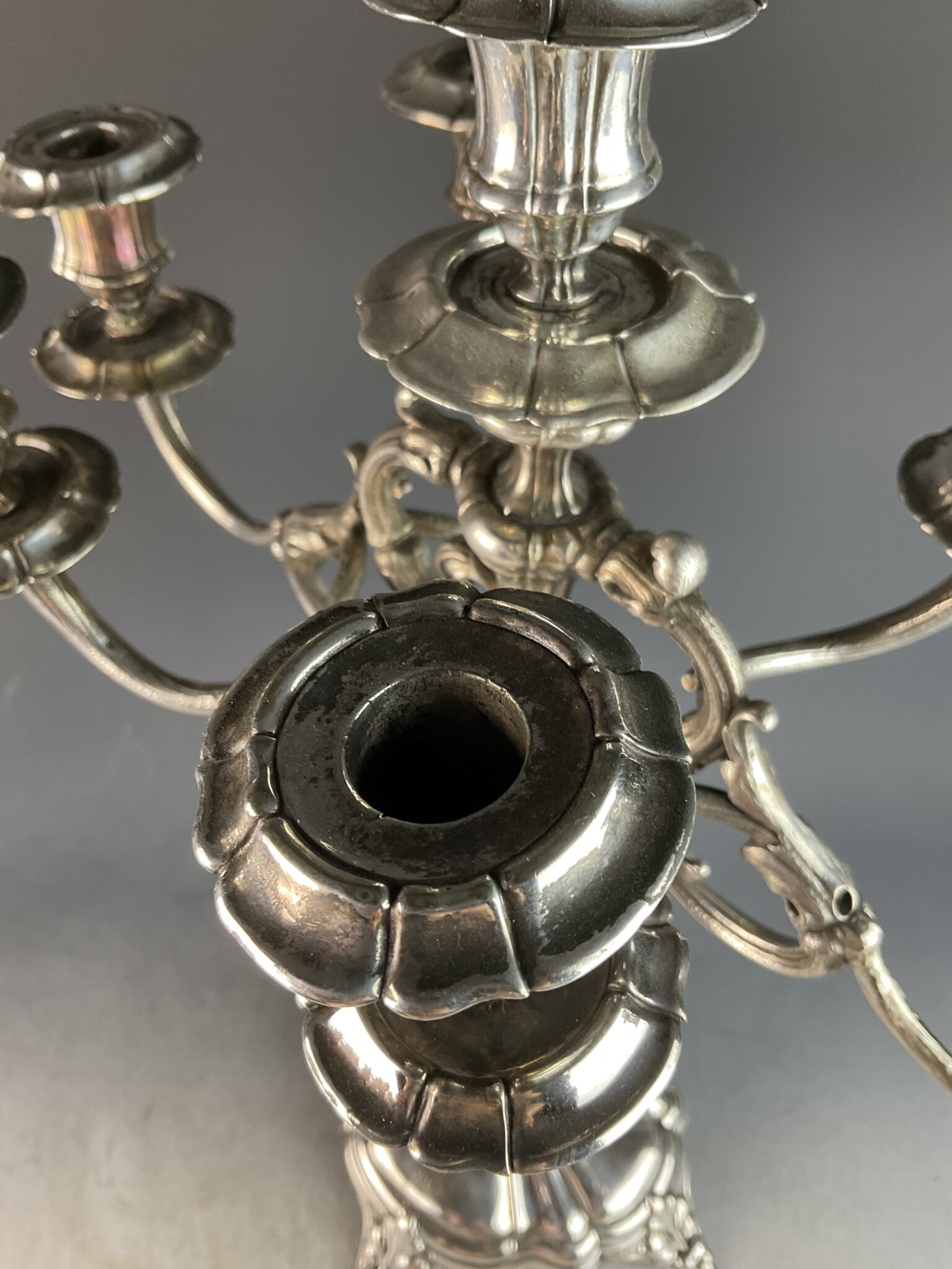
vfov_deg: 61.7
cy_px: 634
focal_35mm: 29
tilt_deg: -53.1
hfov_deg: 48.2
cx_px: 476
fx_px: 1063
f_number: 1.8
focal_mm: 3
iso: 50
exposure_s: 1/50
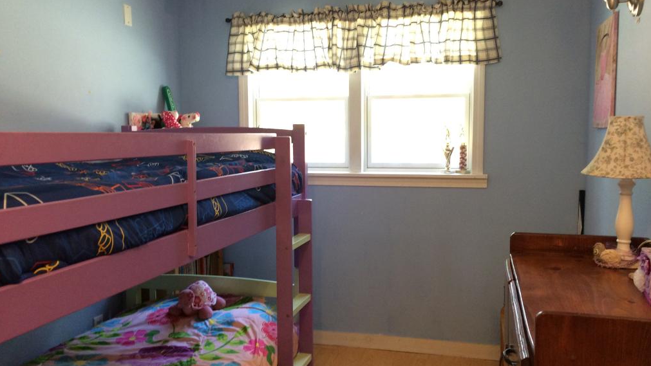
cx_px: 328
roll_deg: +0.5
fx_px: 552
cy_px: 173
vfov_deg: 36.7
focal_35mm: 32
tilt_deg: -3.5
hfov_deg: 61.0
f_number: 2.2
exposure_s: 1/30
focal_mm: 4.15
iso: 160
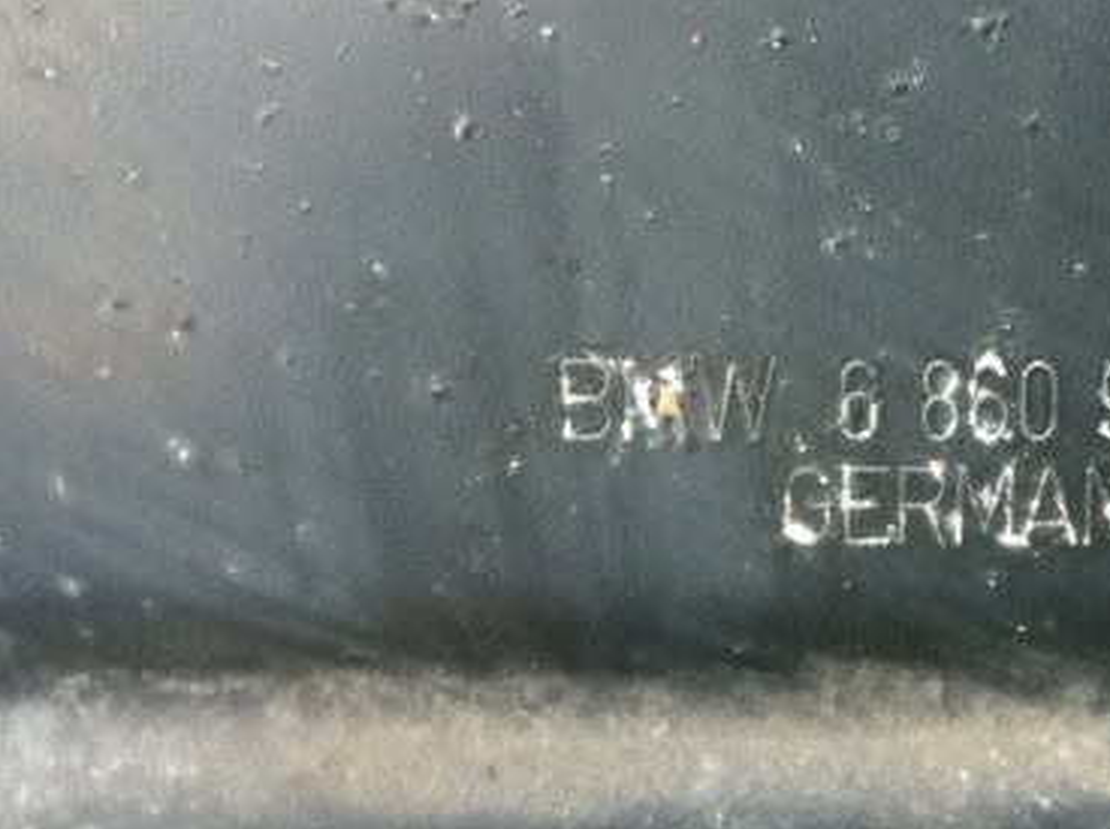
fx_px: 1505
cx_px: 962
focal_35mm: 47
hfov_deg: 38.2
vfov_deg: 30.8
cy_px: 427
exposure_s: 1/14.3
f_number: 2.2
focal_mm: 3.79
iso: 3786
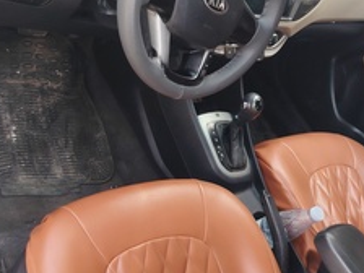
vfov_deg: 29.5
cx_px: 168
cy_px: 90
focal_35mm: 49
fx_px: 515
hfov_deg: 38.9
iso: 134
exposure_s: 1/100
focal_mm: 5.25
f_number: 1.75
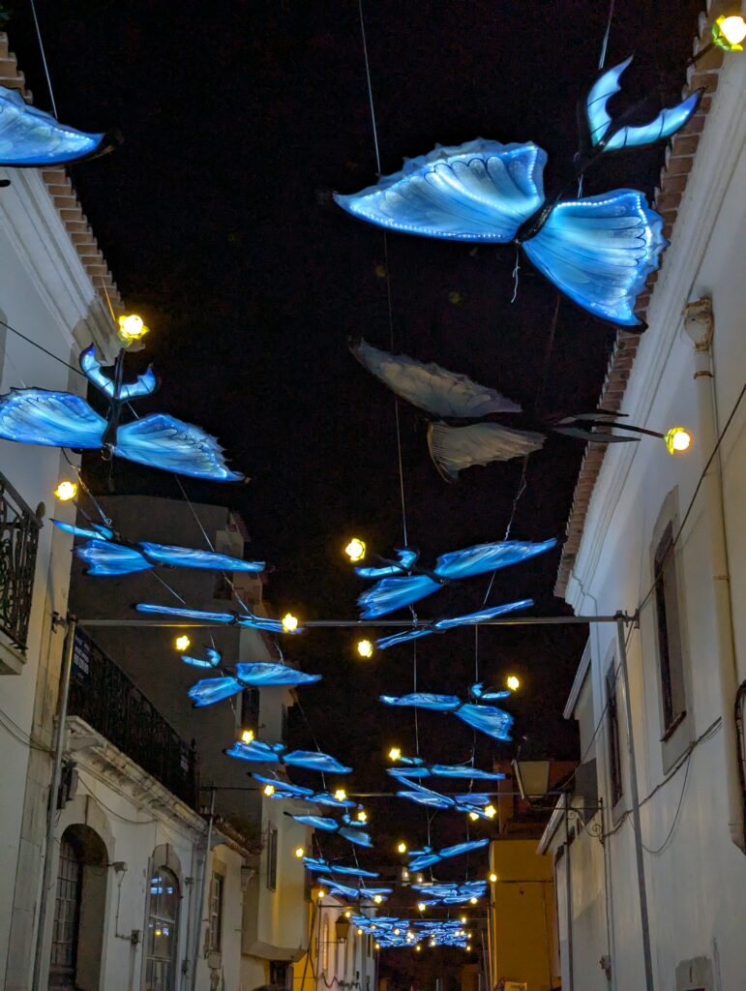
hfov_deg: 30.3
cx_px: 373
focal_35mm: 48
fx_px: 1376
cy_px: 496
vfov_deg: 39.6
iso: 240
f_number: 1.85
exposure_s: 1/99.9
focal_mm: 6.81
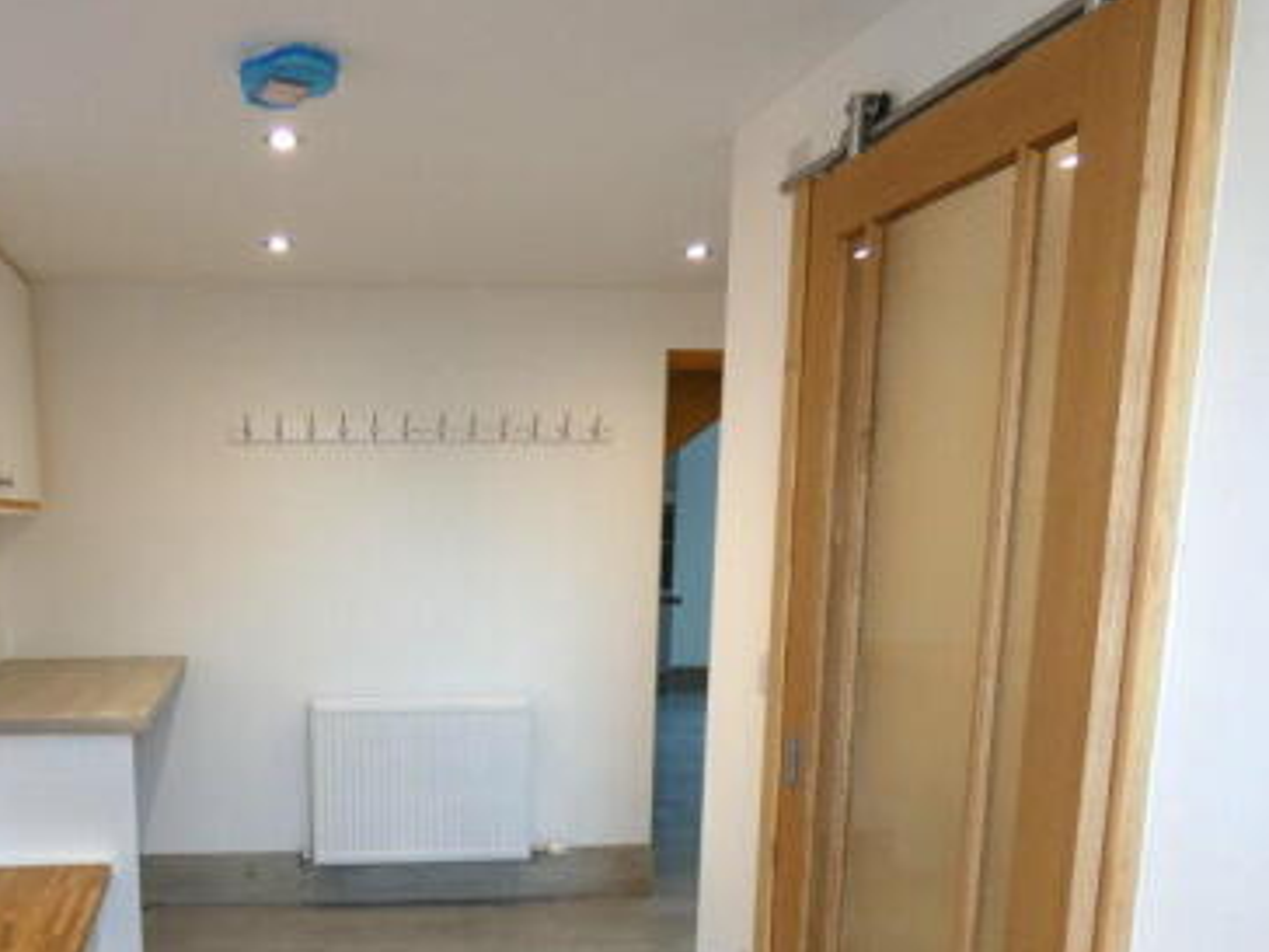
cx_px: 364
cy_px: 748
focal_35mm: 32
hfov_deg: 54.9
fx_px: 1173
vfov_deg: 42.4
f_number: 2.8
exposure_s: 1/60
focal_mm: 3.6
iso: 100
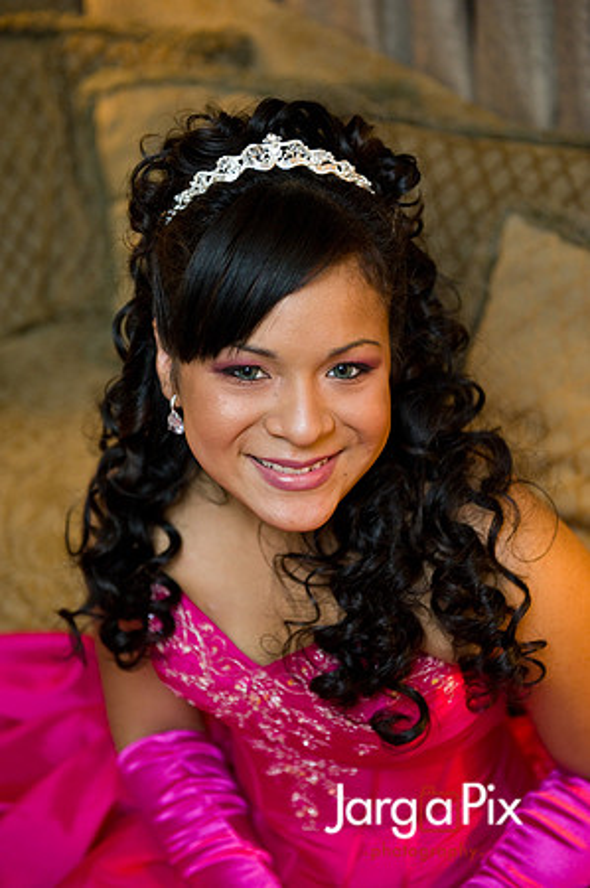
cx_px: 295
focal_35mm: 62
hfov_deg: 21.9
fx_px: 1528
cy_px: 444
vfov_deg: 32.4
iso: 1600
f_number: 3.2
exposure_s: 1/100
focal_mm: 62
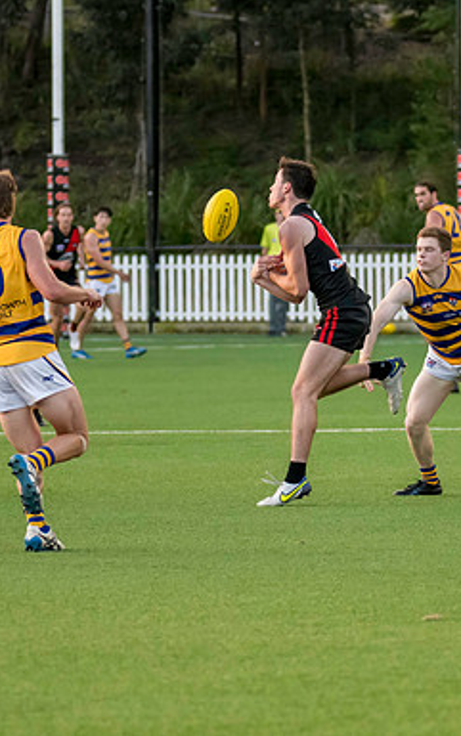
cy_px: 427
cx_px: 412
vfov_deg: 5.2
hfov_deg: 3.2
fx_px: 8172
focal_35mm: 407
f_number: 4
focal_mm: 170
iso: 3200
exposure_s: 1/1250
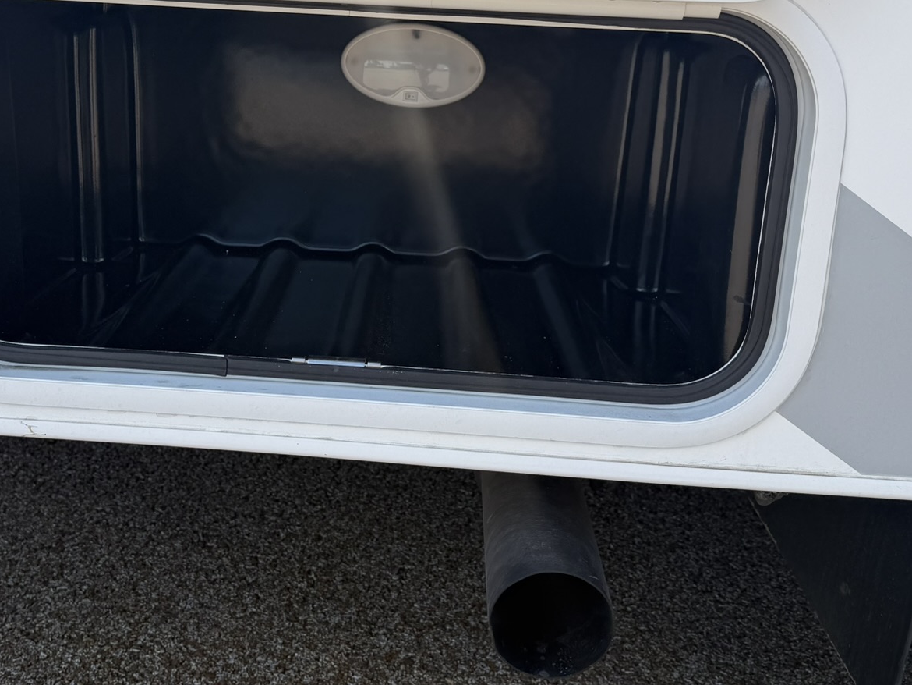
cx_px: 358
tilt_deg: -10.3
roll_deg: -2.0
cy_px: 236
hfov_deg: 44.5
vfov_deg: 34.1
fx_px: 1107
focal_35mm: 42
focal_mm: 6.76
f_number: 1.78
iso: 80
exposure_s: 1/1949
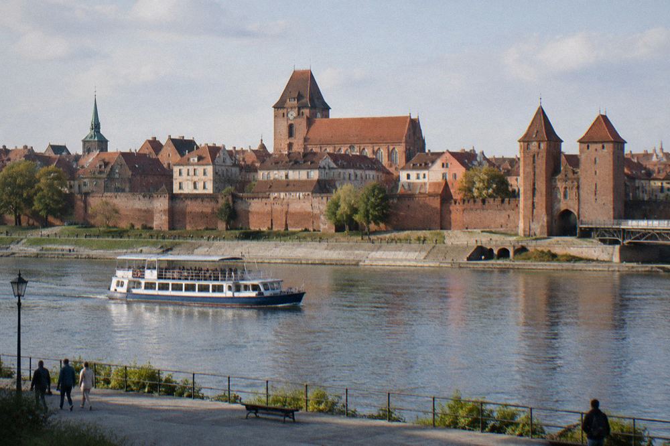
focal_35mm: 70
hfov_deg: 28.9
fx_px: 1302
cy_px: 223
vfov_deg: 19.4
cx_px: 335
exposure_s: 1/640
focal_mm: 70
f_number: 4.5
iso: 100
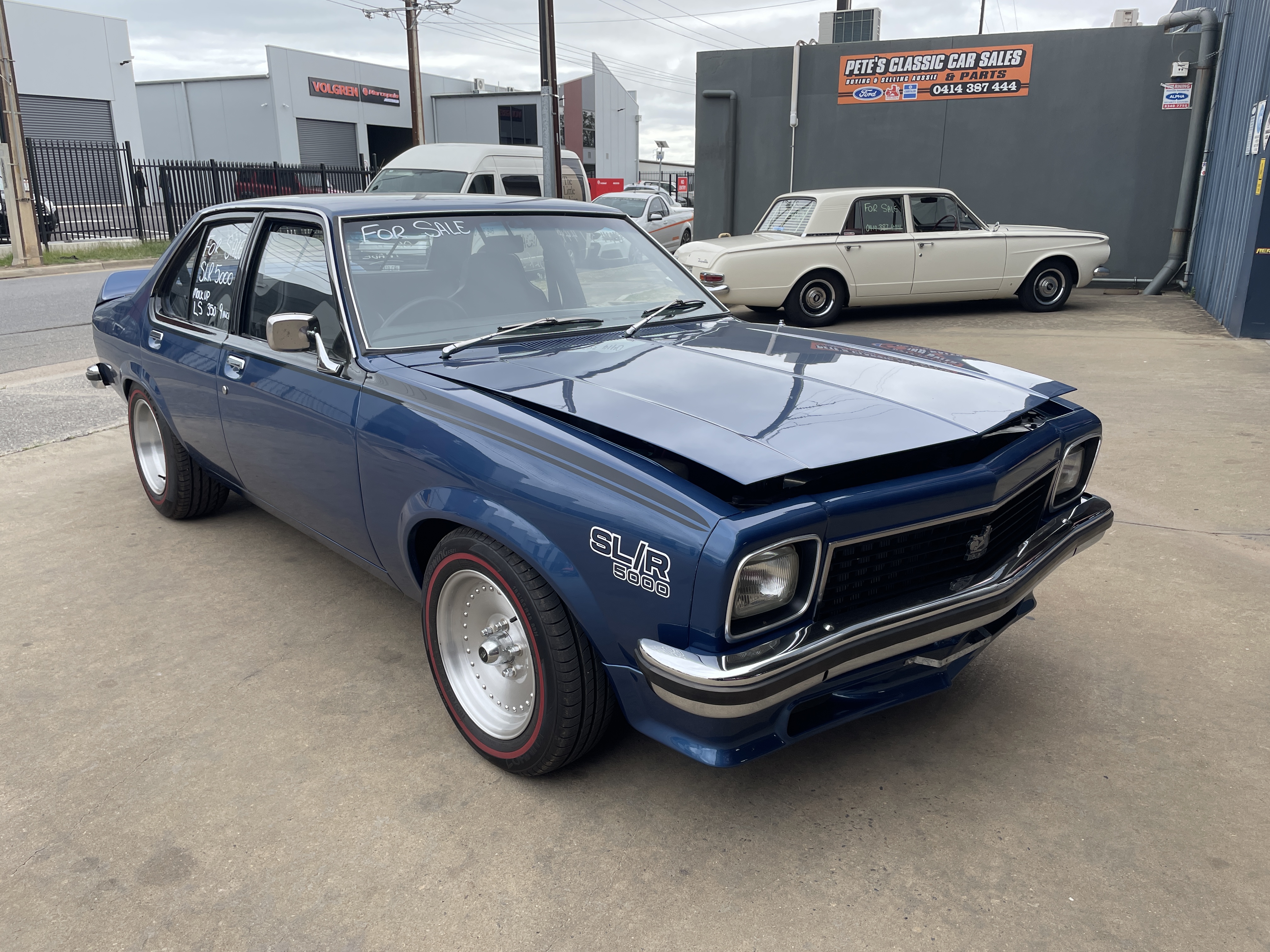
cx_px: 635
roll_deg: +0.1
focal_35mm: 26
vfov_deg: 53.1
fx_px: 954
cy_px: 476
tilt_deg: -17.3
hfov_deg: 67.3
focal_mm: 4.2
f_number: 1.6
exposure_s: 1/690
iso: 32
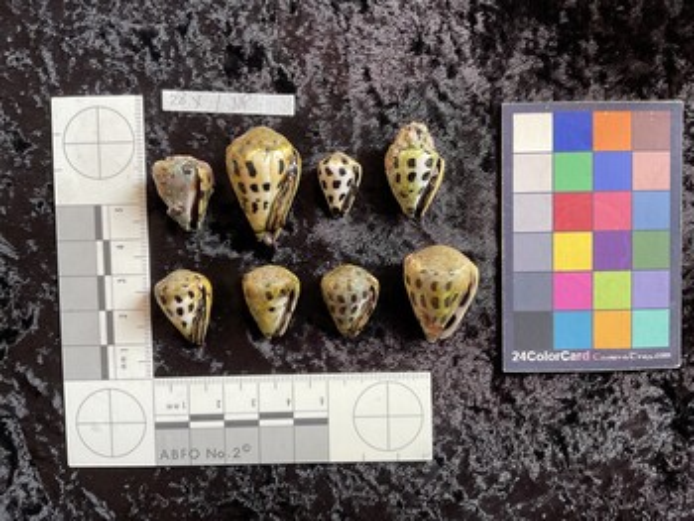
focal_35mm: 29
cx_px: 347
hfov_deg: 61.6
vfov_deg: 48.3
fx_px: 582
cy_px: 260
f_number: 1.8
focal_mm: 3
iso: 64
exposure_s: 1/120
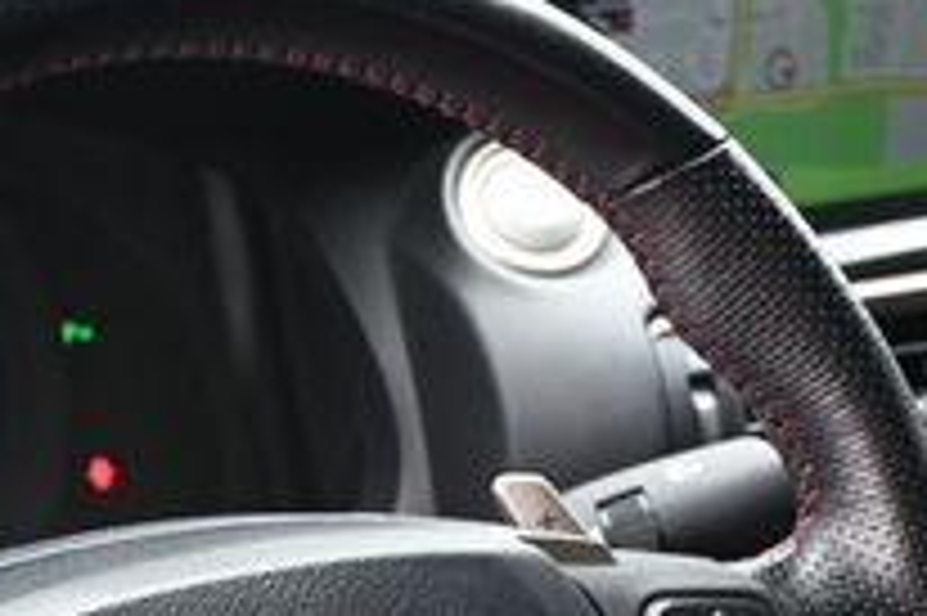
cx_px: 180
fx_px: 3662
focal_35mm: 142
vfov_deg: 9.5
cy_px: 796
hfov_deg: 14.3
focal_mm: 30.5
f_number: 4.8
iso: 800
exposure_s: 1/125
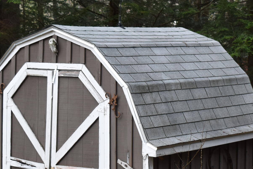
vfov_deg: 11.4
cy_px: 93
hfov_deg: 17.1
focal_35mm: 120
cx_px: 137
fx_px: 843
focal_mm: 32
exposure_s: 1/250
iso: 560
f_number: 4.5
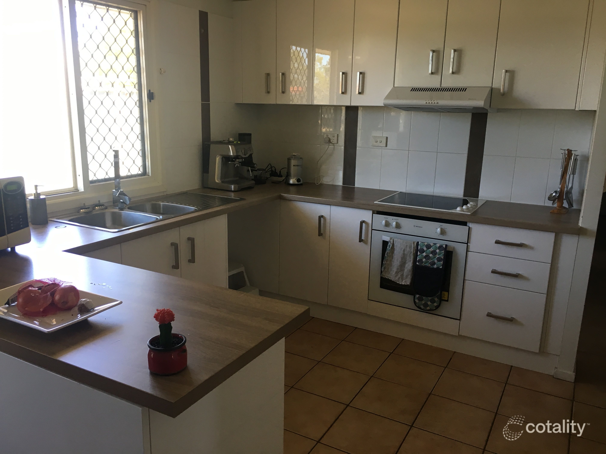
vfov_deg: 48.2
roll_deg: -0.5
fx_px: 508
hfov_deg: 61.7
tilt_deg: -13.4
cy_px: 227
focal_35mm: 29
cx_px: 303
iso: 32
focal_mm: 4.15
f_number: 2.2
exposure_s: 1/33
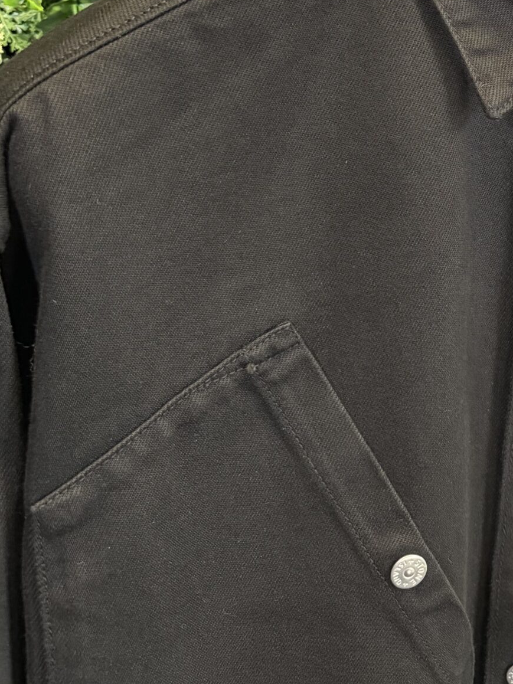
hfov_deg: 25.6
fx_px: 1047
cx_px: 557
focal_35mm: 53
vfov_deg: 33.0
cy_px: -8
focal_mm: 6.76
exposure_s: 1/56
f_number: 1.78
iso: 800
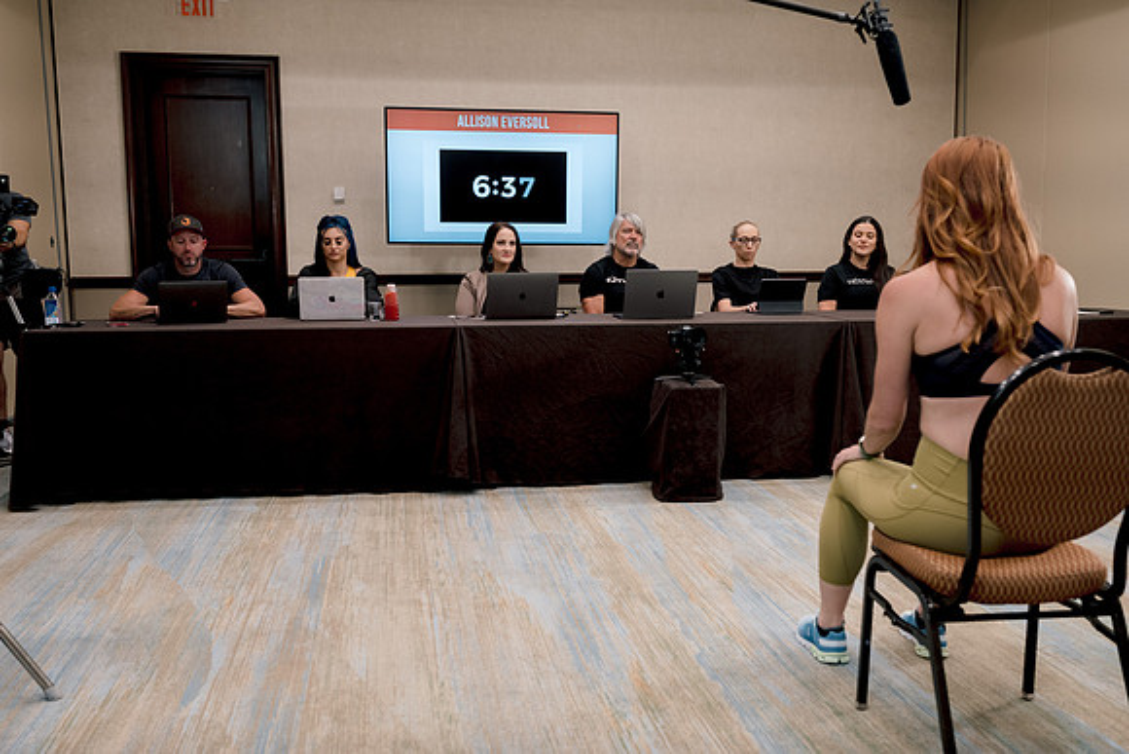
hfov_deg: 54.4
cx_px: 564
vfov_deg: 37.9
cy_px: 377
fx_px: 1098
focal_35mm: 35
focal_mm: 35
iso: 800
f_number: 4
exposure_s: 1/160
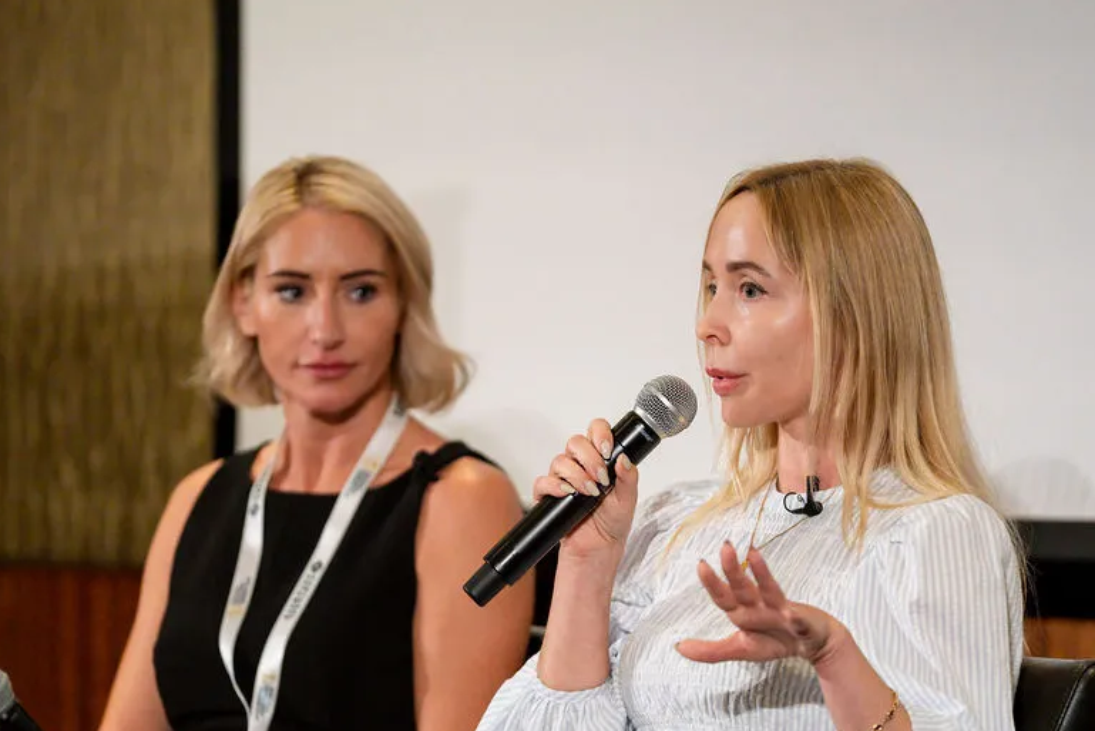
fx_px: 8579
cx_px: 564
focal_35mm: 282
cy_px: 438
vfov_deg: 4.9
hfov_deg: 7.3
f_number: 2.8
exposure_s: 1/320
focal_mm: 200
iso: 6400
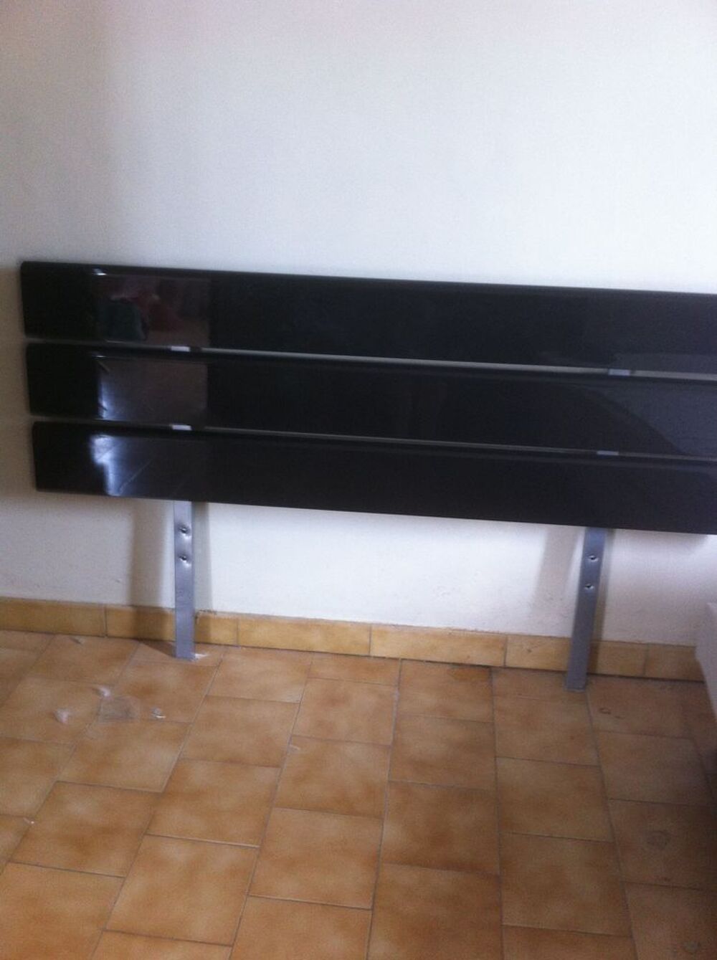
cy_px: 480
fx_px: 969
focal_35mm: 35
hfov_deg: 40.6
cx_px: 358
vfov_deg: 52.7
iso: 160
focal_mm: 3.85
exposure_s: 1/15
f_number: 2.8
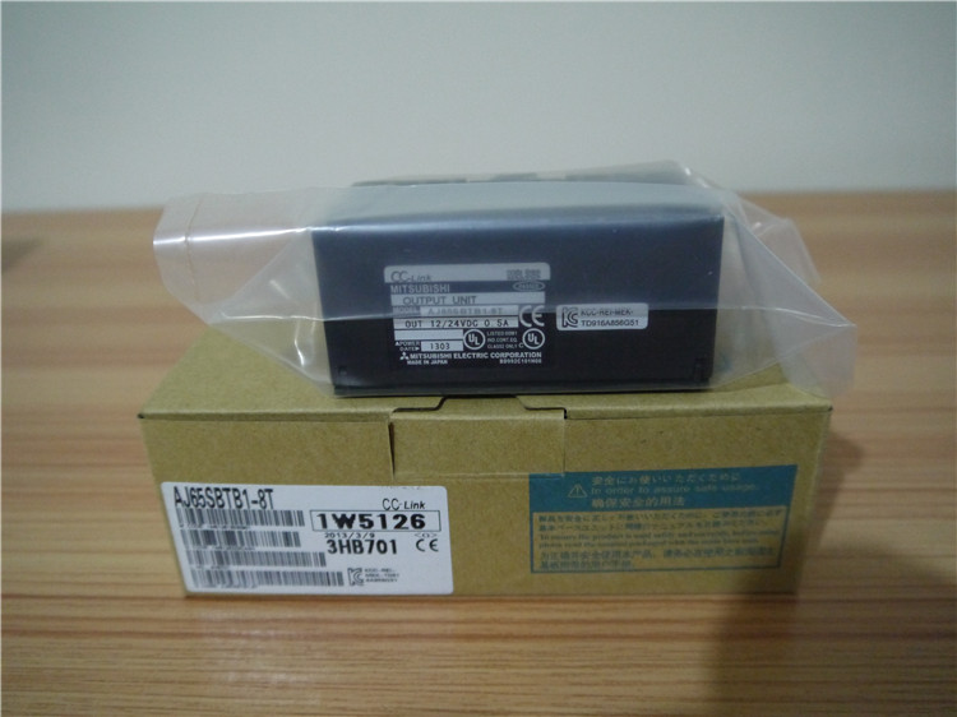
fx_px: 829
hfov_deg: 60.0
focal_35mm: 30
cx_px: 478
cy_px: 358
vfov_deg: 46.8
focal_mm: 15
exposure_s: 1/40
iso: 1600
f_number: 3.5
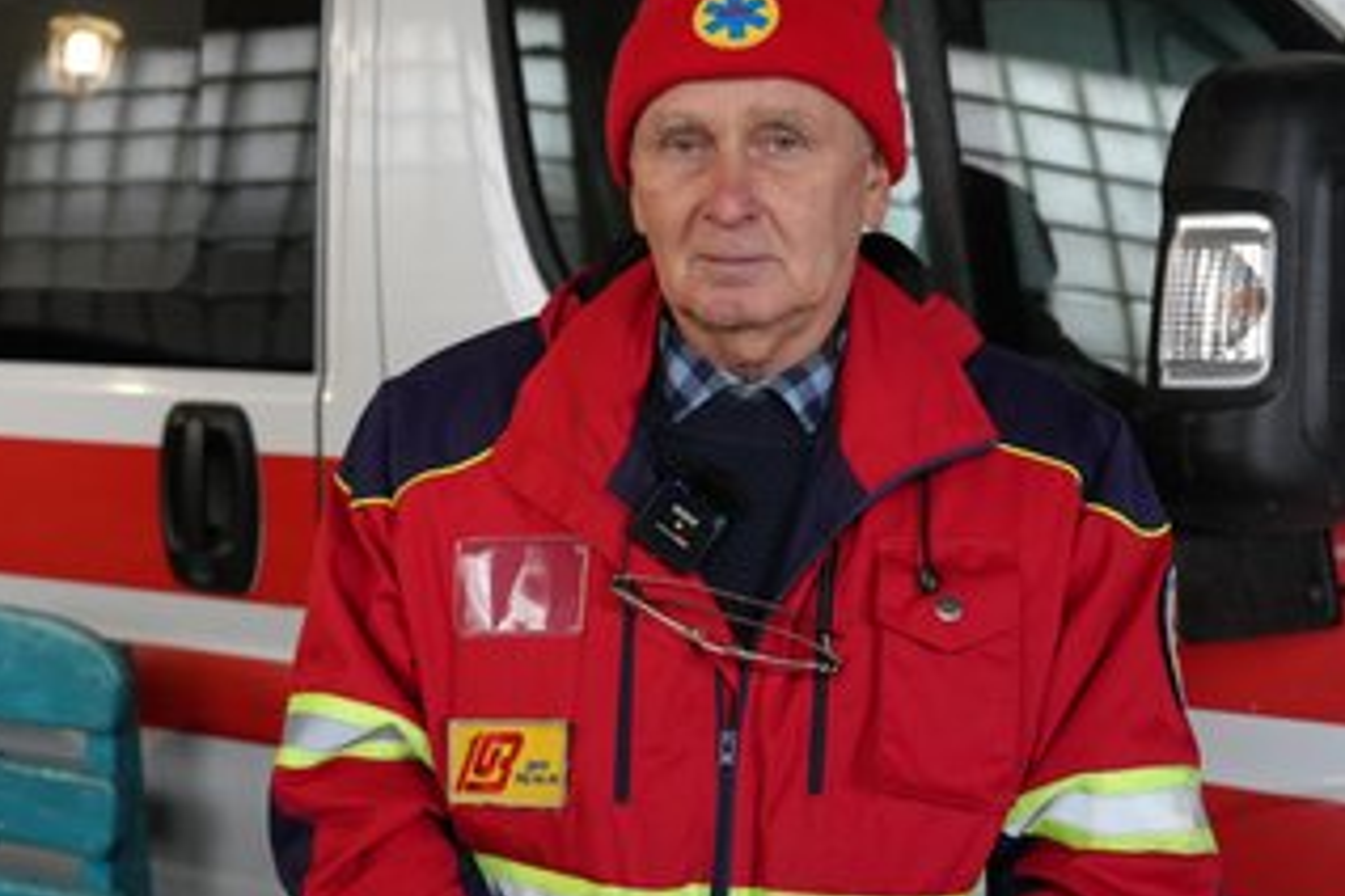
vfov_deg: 30.5
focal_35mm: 44
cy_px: 412
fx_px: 1644
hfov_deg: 44.3
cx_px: 546
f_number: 4
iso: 4000
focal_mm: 35
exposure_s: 1/160
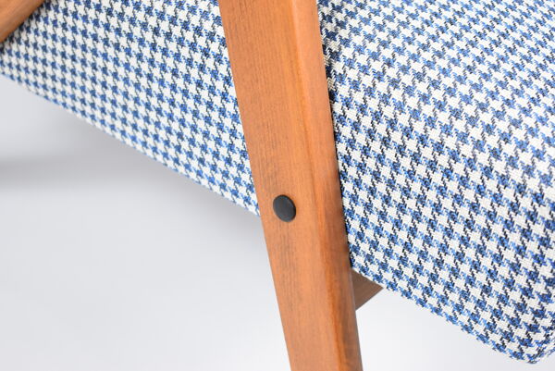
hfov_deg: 31.9
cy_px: 186
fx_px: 972
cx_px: 278
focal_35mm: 63
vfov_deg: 21.6
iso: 2000
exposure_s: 1/125
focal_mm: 42
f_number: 5
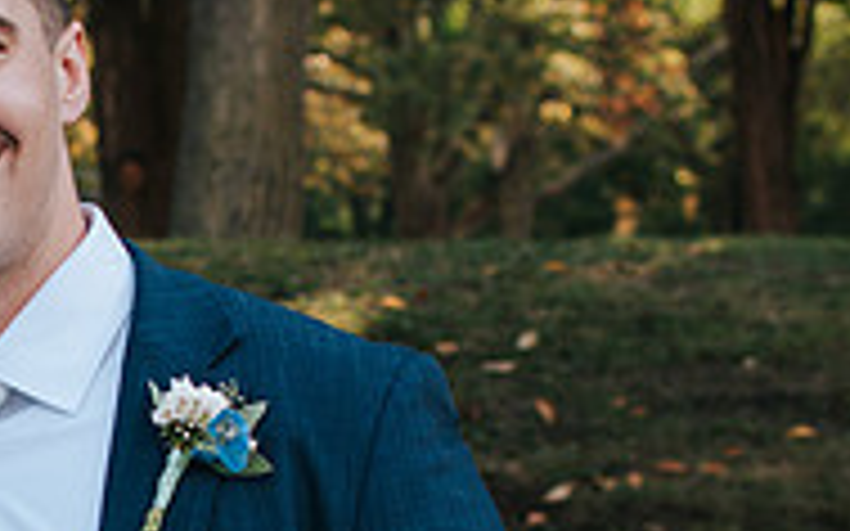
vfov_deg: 6.7
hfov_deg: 10.6
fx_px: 4516
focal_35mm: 195
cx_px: -65
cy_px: 527
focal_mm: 35
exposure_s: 1/250
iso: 100
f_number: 3.5
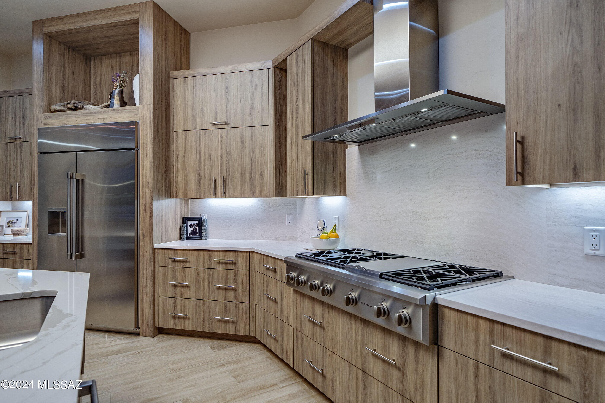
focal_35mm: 19
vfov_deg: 64.5
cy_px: 202
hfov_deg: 86.9
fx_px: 319
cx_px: 302
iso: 200
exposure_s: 1/50
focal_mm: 19
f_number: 5.6
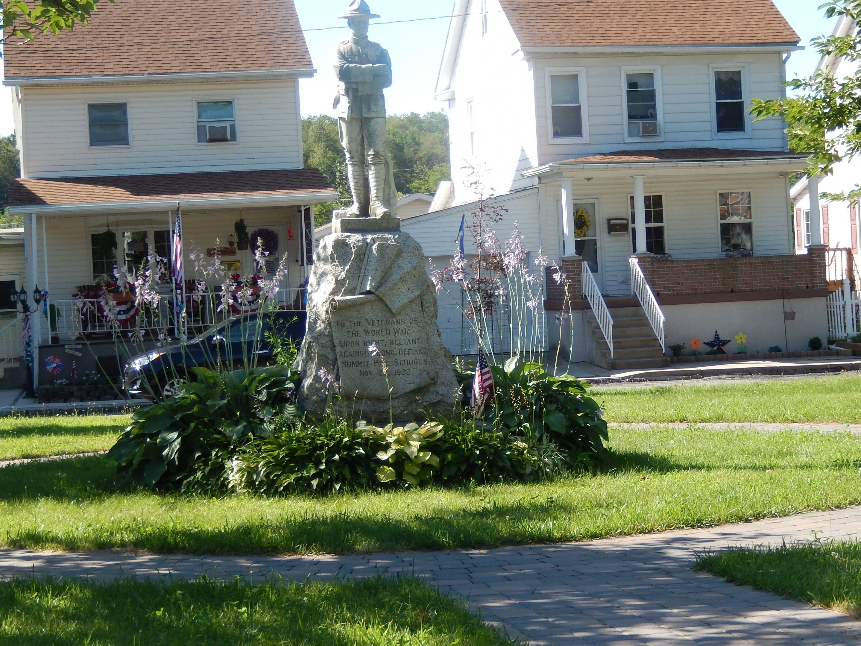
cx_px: 418
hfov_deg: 25.7
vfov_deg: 19.4
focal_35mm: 76
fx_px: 1890
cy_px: 294
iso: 125
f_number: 4.8
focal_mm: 12
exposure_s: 1/320
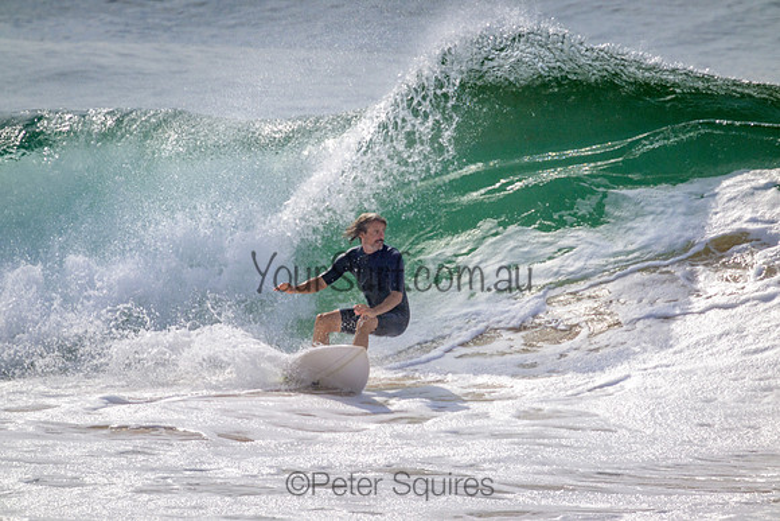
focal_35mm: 800
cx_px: 390
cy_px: 260
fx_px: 17337
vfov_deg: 1.7
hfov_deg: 2.6
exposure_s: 1/2000
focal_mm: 800
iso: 450
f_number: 11
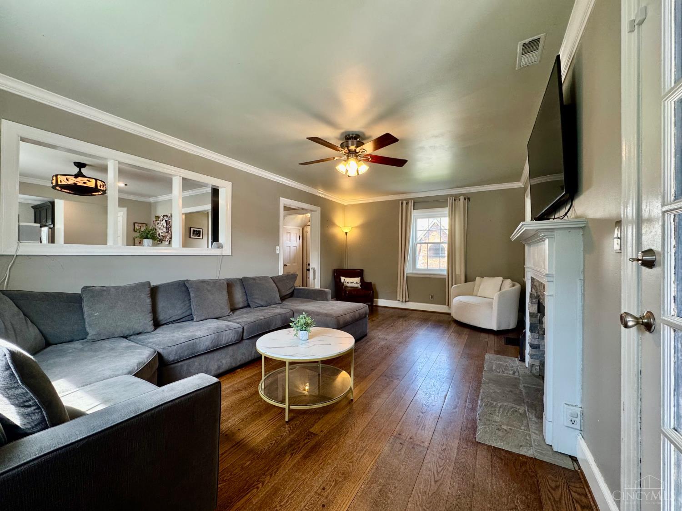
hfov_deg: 102.1
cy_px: 256
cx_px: 341
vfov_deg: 85.7
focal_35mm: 14
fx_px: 276
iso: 160
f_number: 2.2
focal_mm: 2.22
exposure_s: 1/120
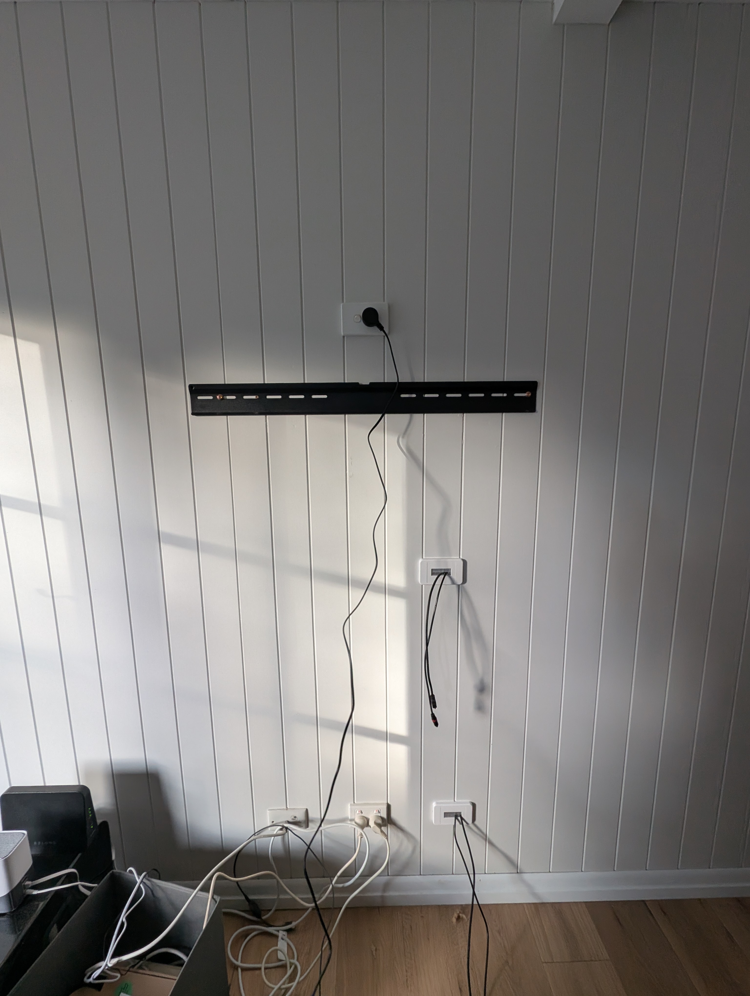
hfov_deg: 90.1
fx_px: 375
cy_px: 498
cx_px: 375
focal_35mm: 13
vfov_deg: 106.1
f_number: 2.2
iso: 106
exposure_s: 1/53.8
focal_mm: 1.95
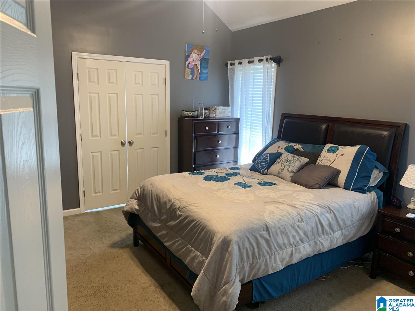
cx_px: 208
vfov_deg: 53.1
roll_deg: -1.7
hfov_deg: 67.3
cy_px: 156
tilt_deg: -10.9
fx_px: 312
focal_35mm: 26
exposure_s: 1/60
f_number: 1.8
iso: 200
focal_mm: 4.25
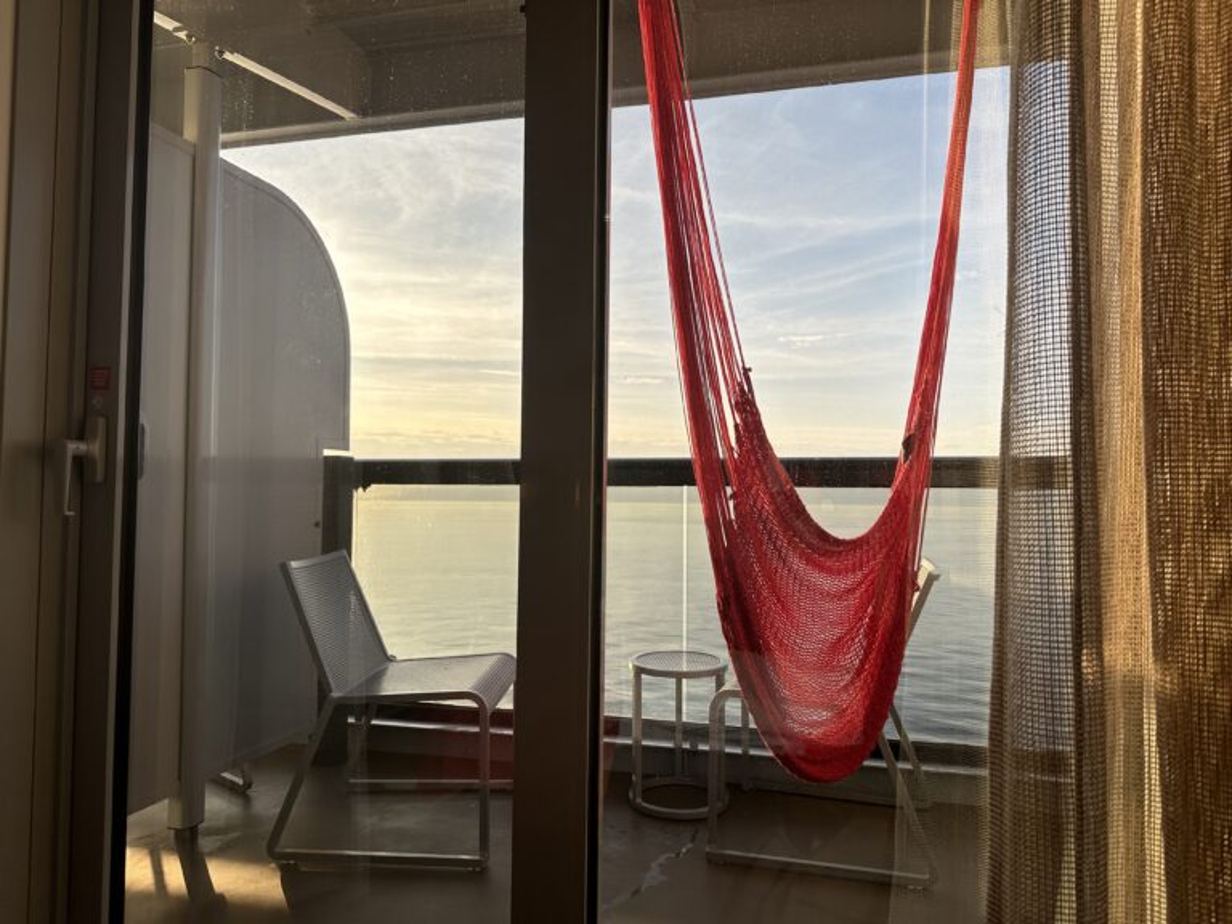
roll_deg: -0.5
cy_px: 462
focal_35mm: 24
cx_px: 616
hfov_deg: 71.6
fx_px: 854
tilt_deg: +1.4
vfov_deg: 56.8
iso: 80
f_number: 1.78
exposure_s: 1/1062
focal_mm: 6.86
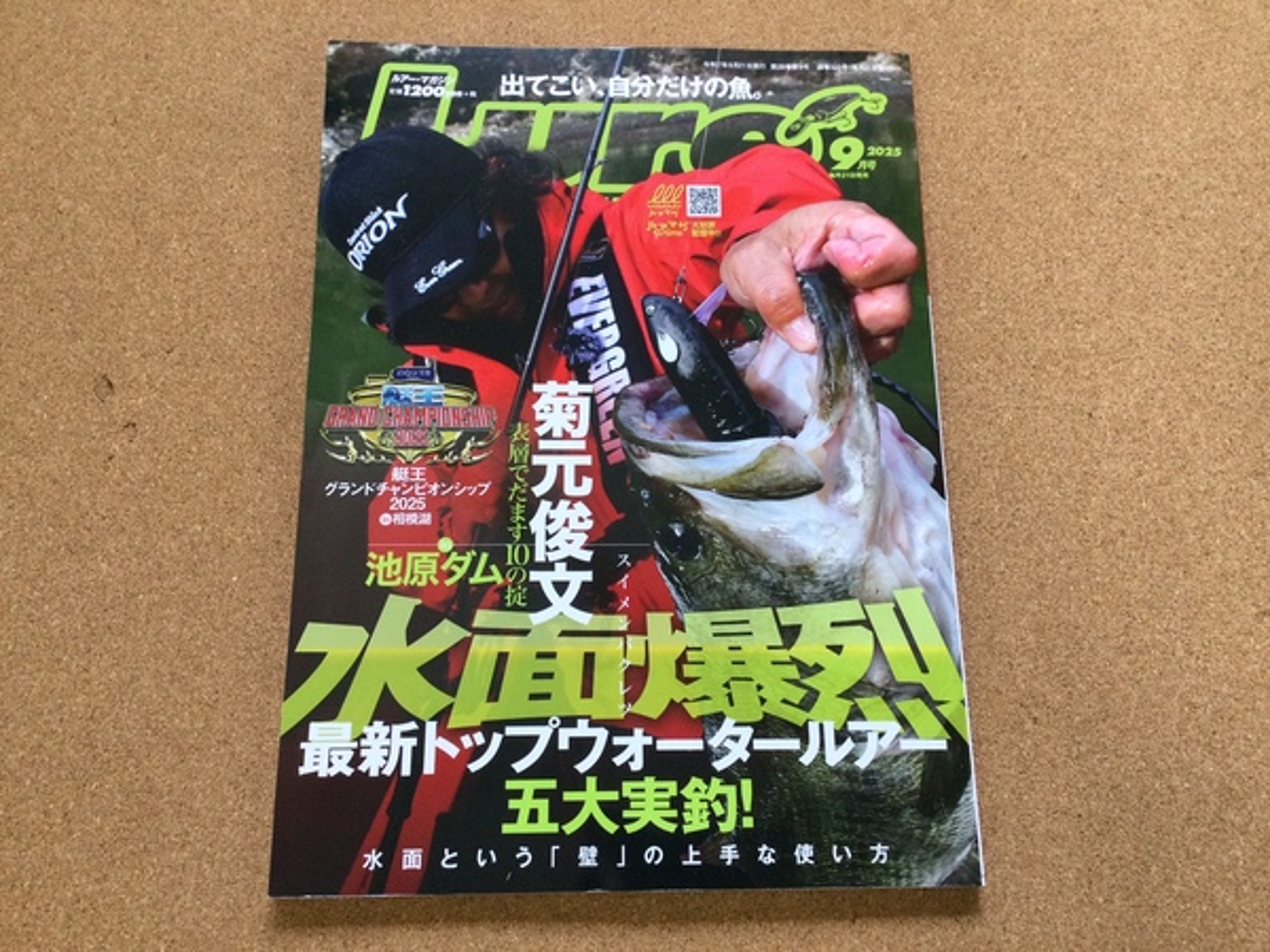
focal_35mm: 31
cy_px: 476
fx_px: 1137
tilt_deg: -73.8
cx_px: 635
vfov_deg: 45.4
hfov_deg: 58.4
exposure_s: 1/30
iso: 32
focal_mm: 3.3
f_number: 2.4
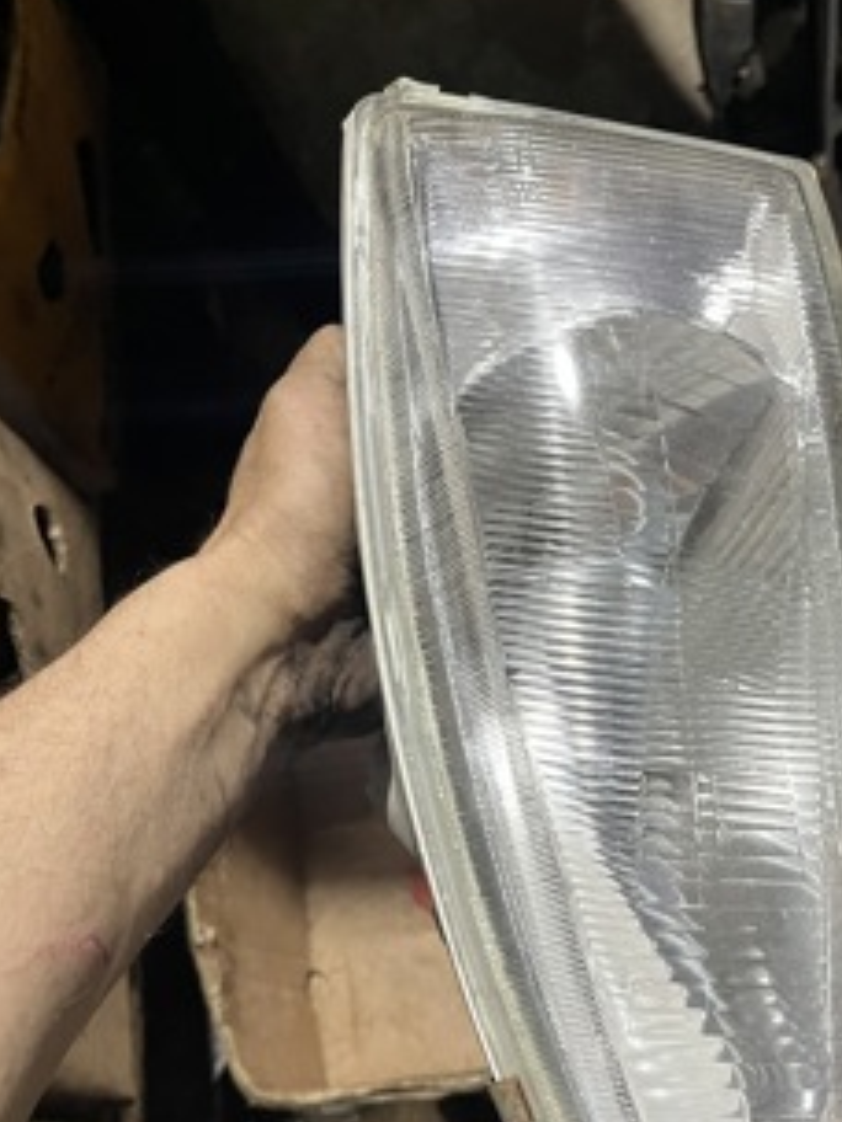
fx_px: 1330
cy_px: 653
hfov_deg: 34.4
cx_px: 635
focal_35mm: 41
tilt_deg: -68.7
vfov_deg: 45.6
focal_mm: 5.1
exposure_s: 1/50
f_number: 1.6
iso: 320
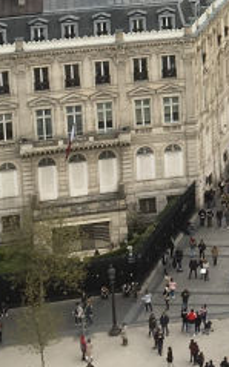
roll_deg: +0.2
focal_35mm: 152
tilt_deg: -9.1
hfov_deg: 8.0
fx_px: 1521
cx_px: 523
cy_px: -150
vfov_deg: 13.2
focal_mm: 4.15
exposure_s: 1/1451
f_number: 2.2
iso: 25
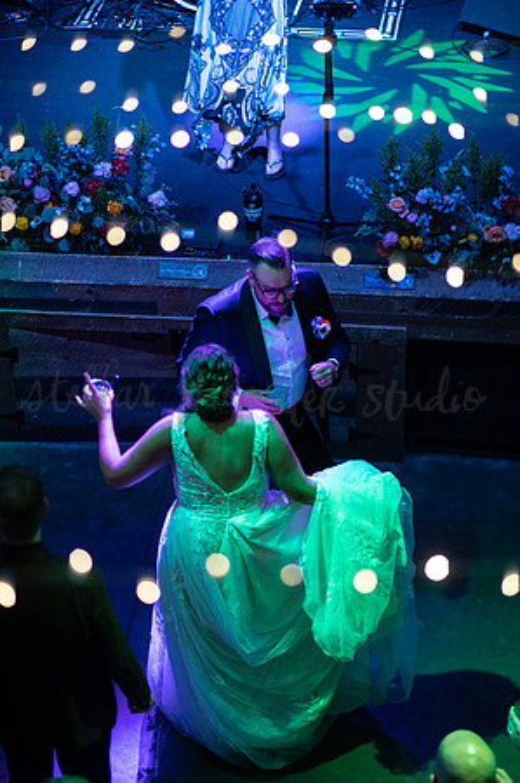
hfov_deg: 16.0
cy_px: 392
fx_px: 1846
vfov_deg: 23.9
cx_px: 260
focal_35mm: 85
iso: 2000
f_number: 1.6
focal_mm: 85
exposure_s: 1/200
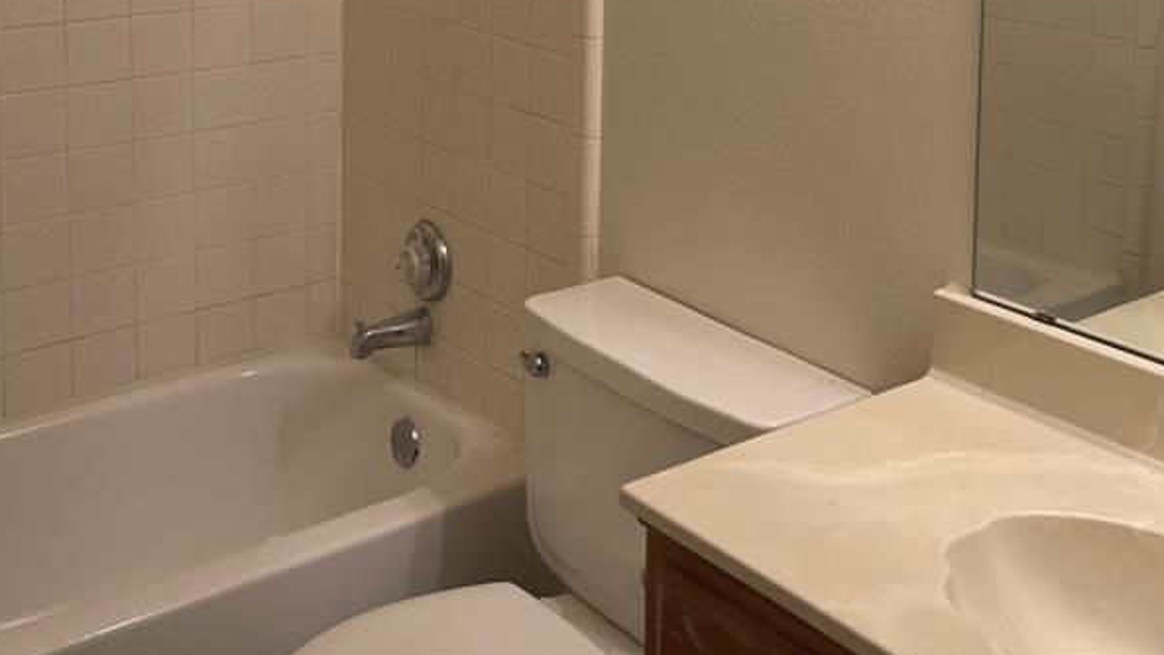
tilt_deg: -5.6
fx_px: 1512
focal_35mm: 49
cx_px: 682
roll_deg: -1.2
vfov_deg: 22.8
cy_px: -92
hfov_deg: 41.9
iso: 125
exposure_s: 1/120
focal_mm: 5.1
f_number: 1.6
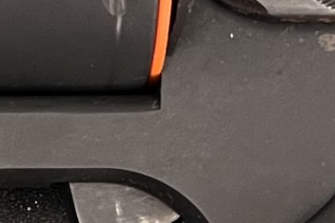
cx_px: -136
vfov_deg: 7.5
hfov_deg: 10.9
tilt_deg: -85.2
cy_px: 223
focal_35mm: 183
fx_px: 1703
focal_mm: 5.7
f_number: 1.5
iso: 500
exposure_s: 1/33
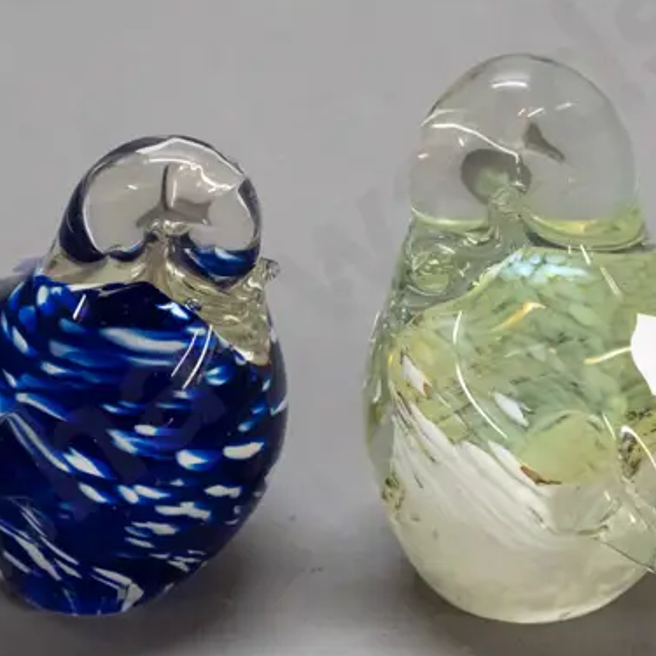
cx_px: 376
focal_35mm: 140
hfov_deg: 12.5
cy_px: 240
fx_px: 3002
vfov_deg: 12.5
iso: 3200
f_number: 5.6
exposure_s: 1/200
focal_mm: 29
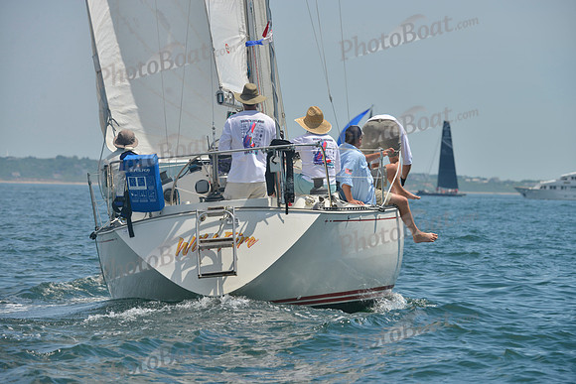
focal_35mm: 200
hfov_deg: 10.3
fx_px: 3201
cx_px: 288
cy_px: 192
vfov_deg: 6.9
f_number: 7.1
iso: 200
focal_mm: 200
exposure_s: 1/1000
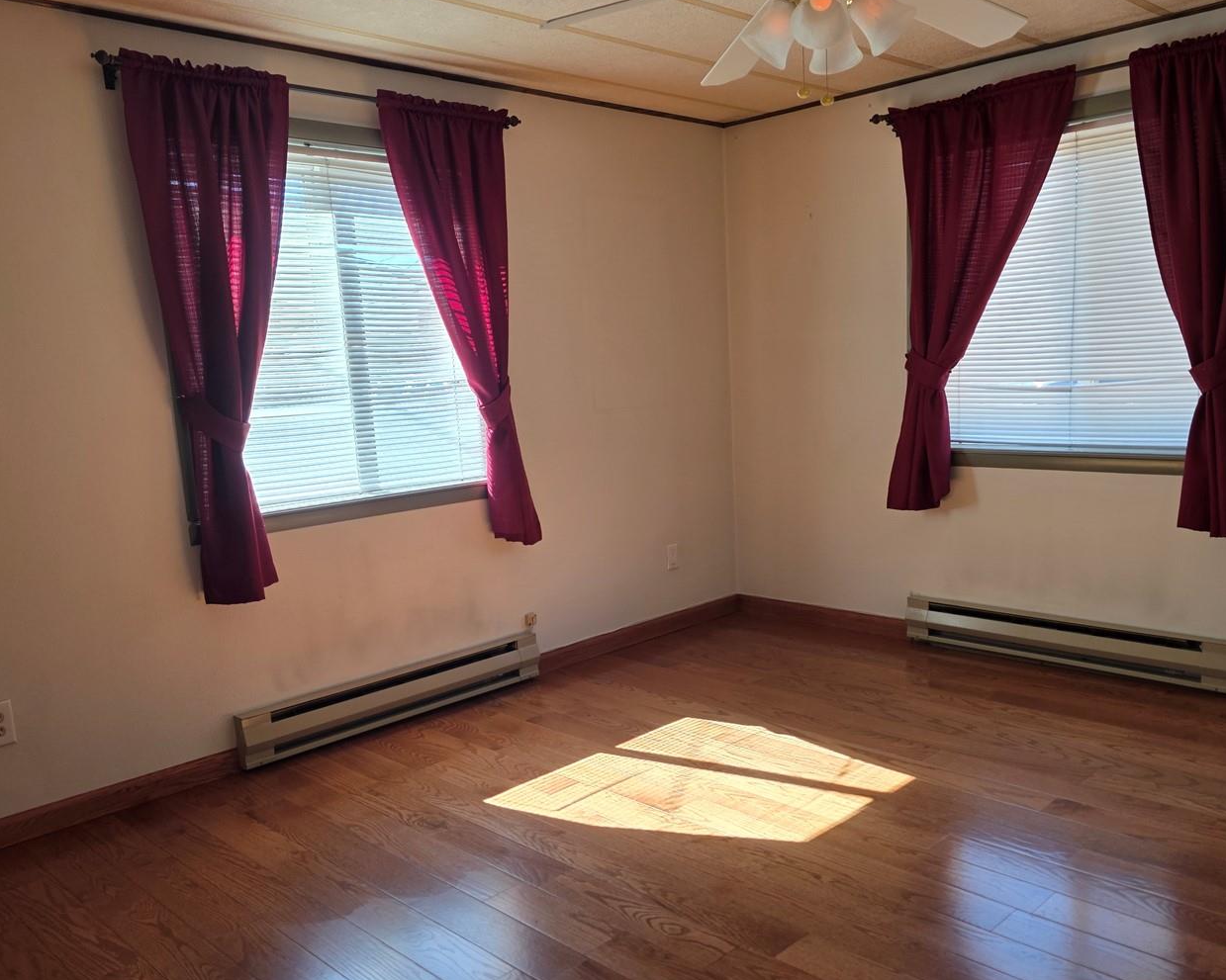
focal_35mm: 29
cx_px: 629
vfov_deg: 49.9
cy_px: 517
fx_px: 1052
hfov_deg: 60.4
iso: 100
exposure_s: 1/180
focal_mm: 6.3
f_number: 1.7
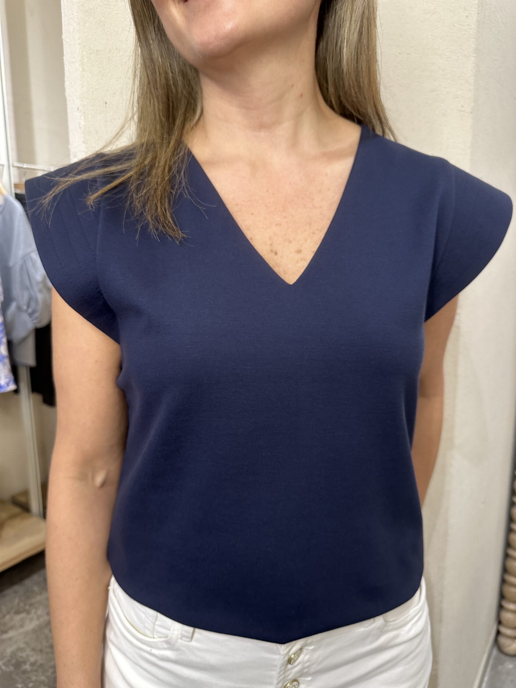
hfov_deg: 56.8
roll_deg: +0.3
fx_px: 477
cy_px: 344
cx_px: 258
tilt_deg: -9.7
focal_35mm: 24
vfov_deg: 71.6
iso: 200
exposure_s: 1/60
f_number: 1.78
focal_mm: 6.86
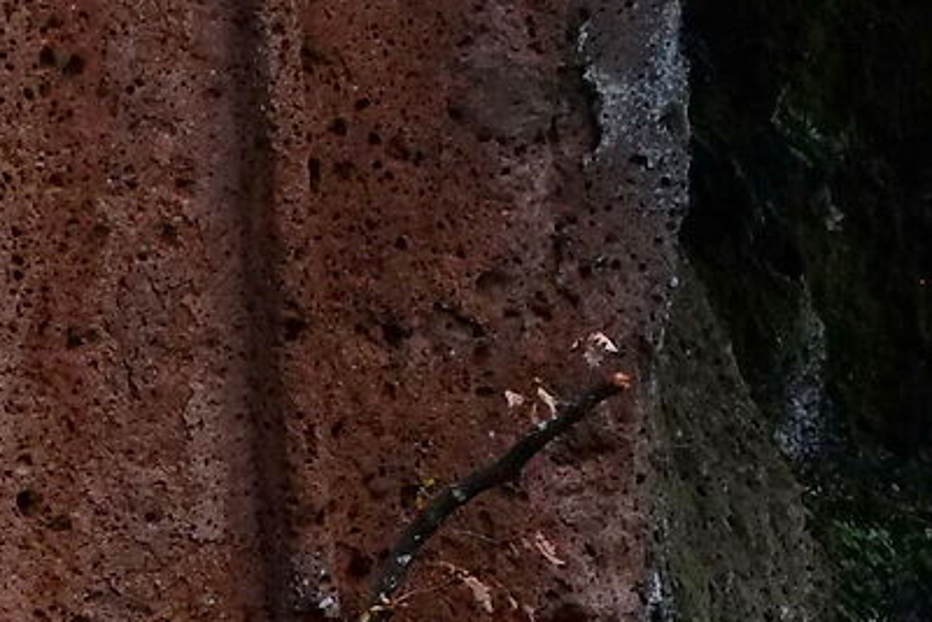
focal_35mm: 282
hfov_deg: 7.3
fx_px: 7303
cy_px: 254
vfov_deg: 4.9
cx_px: 582
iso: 800
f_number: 6.4
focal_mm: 31
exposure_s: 1/30
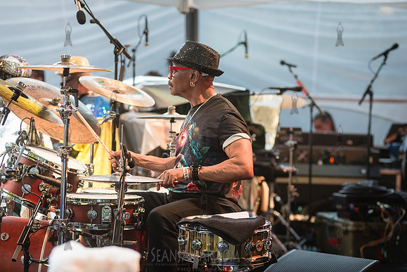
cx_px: 204
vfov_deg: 11.4
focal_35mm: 120
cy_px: 136
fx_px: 1357
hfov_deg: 17.1
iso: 1000
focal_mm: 120
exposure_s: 1/400
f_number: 3.5
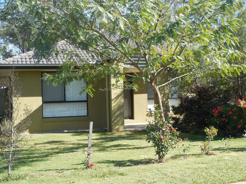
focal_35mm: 53
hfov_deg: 36.2
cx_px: 123
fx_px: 377
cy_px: 92
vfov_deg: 27.5
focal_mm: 9.4
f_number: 4
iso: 125
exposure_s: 1/320
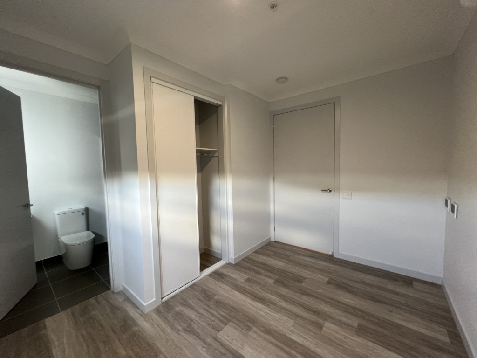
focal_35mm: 13
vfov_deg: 89.9
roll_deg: +0.6
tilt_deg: -4.9
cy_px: 179
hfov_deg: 106.2
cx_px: 238
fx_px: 179
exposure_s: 1/100
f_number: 1.8
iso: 200
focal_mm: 1.57
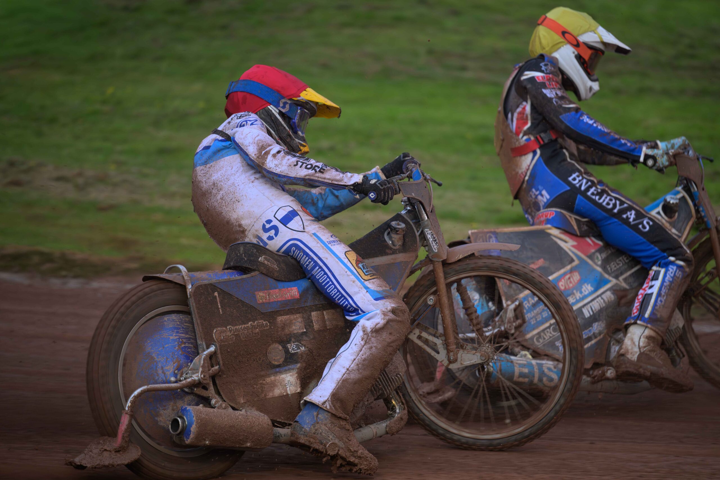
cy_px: 240
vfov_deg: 7.4
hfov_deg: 11.1
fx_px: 3700
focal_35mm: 185
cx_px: 360
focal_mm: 185
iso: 1000
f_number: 2.8
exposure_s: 1/800
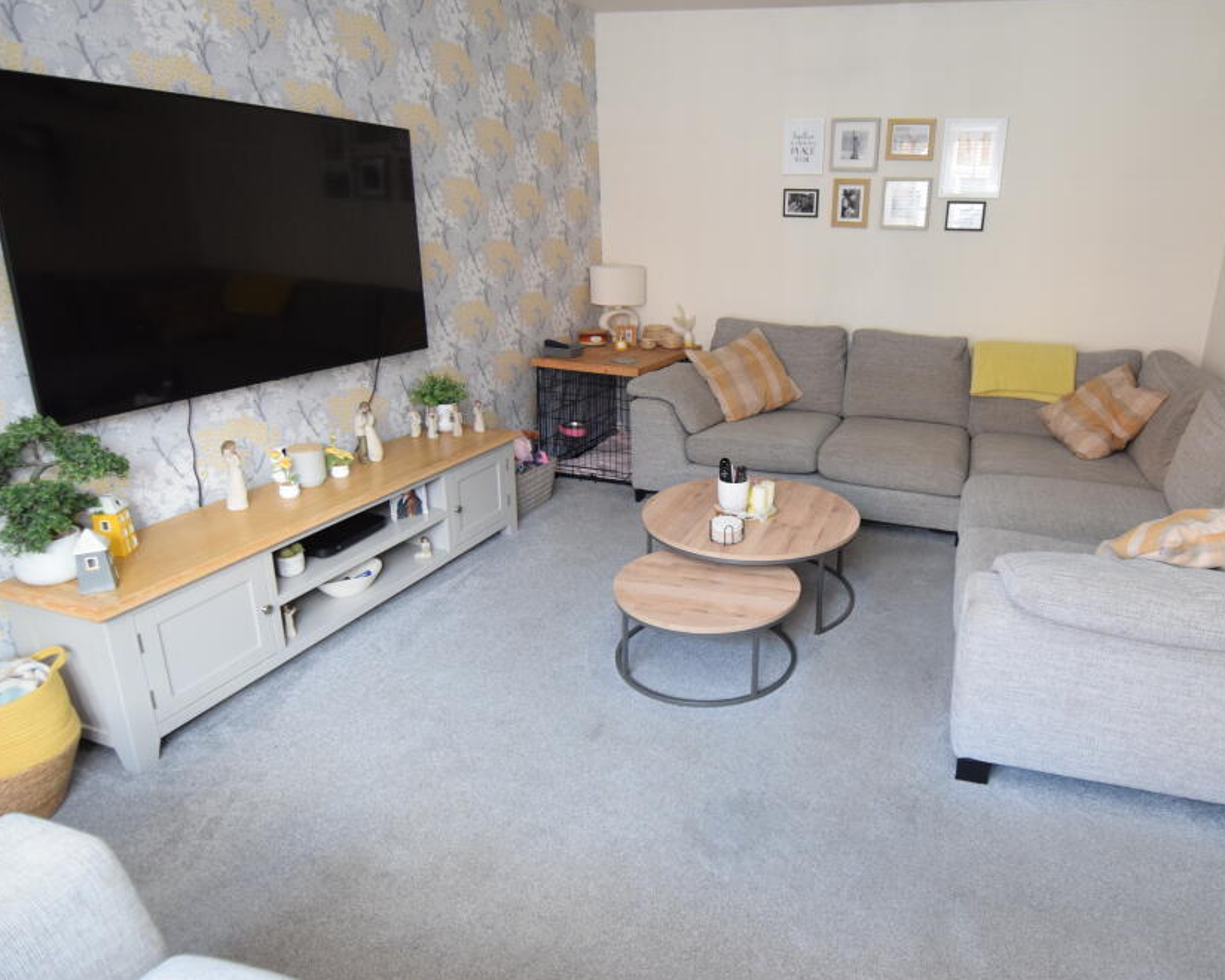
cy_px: 480
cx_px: 743
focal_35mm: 21
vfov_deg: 65.5
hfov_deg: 76.6
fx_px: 761
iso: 2000
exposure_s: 1/60
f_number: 4
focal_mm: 12
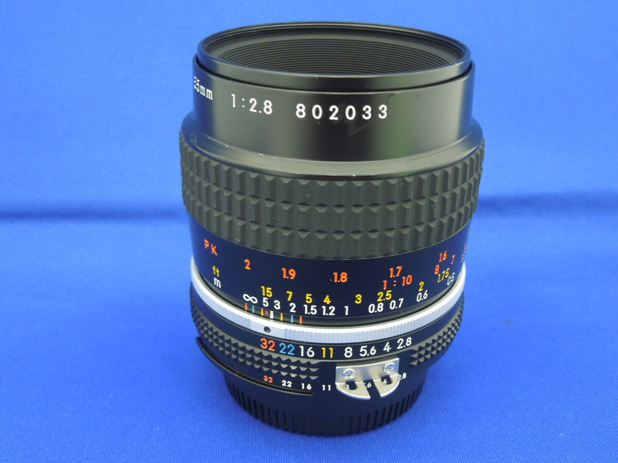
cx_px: 309
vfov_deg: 36.8
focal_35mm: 39
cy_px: 232
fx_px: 696
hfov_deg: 47.9
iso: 400
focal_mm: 7
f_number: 3.8
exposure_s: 1/15
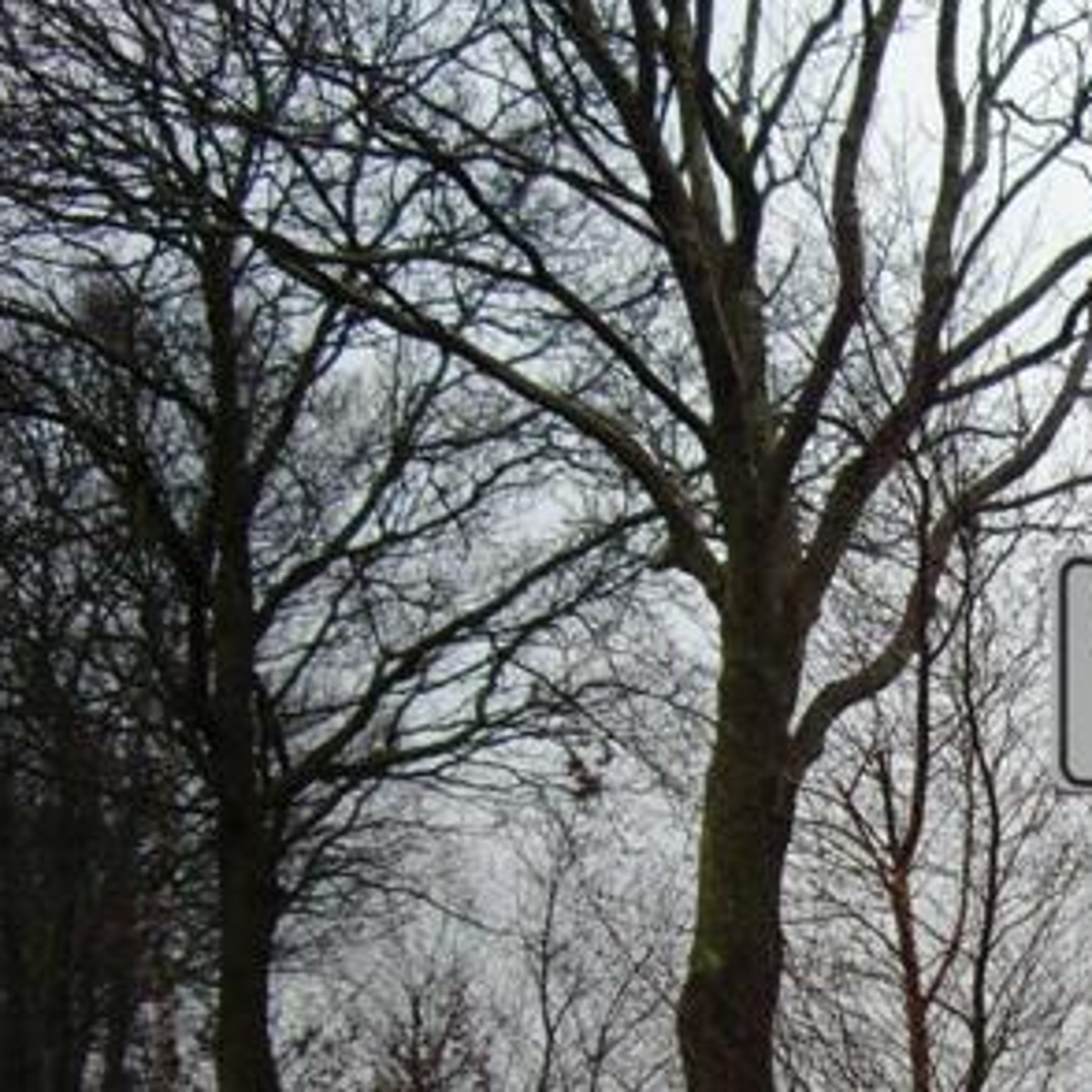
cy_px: 865
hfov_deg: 23.1
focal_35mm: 73
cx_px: 966
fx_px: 2605
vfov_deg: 23.3
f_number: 2.8
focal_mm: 7.9
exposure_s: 1/80
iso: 200
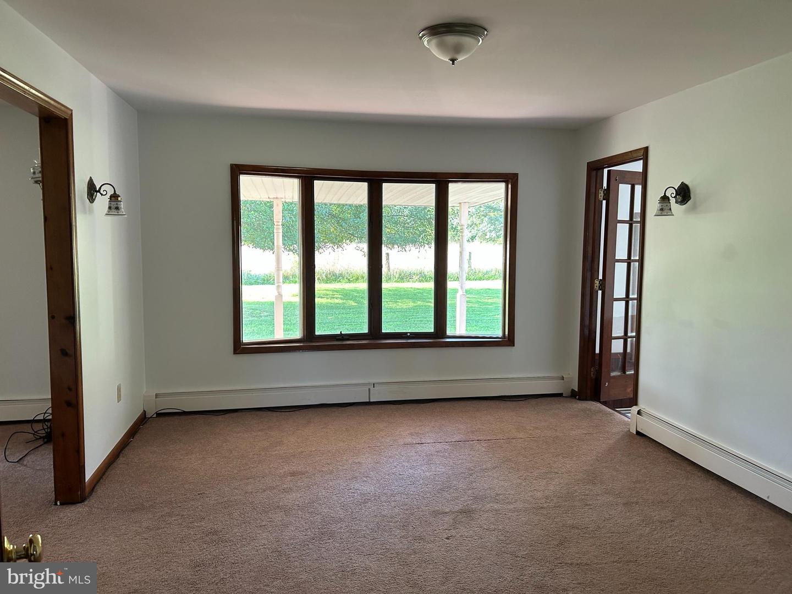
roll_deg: +0.1
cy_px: 297
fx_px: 595
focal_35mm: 26
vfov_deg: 53.1
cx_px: 396
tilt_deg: -4.3
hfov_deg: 67.3
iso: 125
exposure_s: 1/110
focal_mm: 5.7
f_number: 1.5
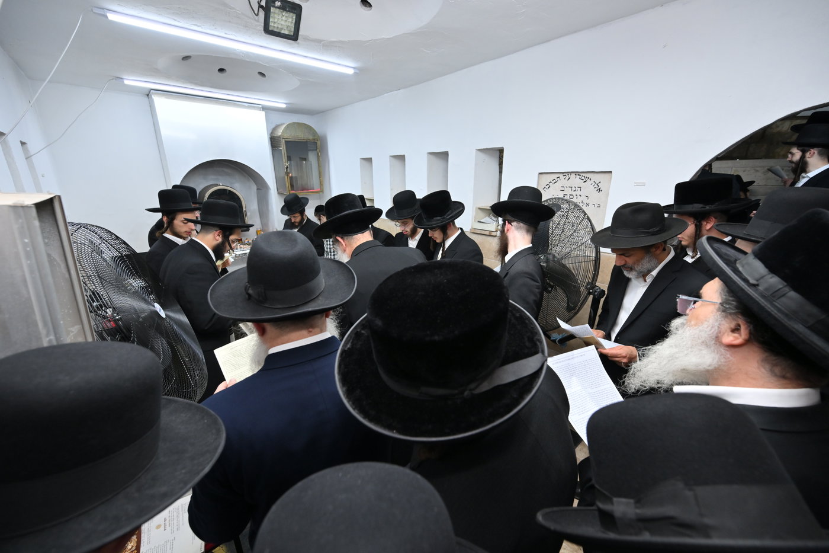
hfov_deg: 104.3
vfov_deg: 81.2
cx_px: 414
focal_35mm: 14
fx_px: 322
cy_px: 276
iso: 1000
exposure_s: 1/200
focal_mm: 14
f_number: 5
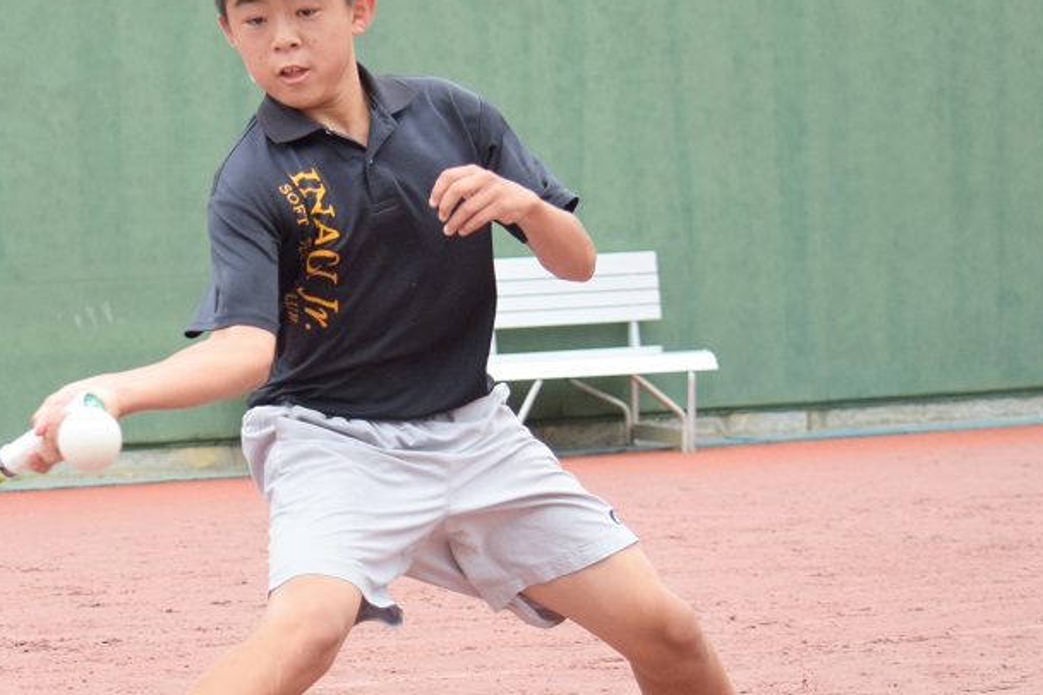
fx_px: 4431
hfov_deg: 13.4
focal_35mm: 153
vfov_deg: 9.0
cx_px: 249
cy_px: 415
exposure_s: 1/1600
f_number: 4.5
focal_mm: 62
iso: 1250
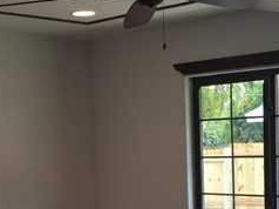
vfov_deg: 18.3
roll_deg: +2.3
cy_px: 220
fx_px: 628
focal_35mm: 78
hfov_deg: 25.0
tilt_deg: -5.8
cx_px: 151
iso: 40
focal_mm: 4.15
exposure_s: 1/120
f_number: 2.2
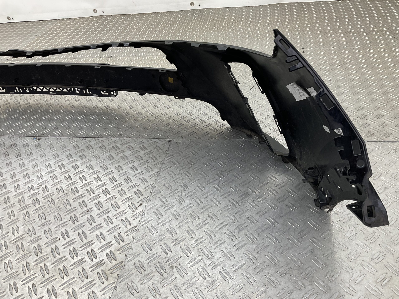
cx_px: 200
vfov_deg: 48.2
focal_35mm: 29
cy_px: 150
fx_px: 334
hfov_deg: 61.7
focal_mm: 3
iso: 32
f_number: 1.8
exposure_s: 1/100
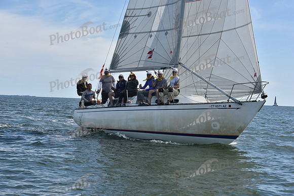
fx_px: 613
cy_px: 98
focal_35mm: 75
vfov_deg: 18.2
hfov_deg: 27.0
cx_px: 147
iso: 320
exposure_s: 1/1000
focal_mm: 75
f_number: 9
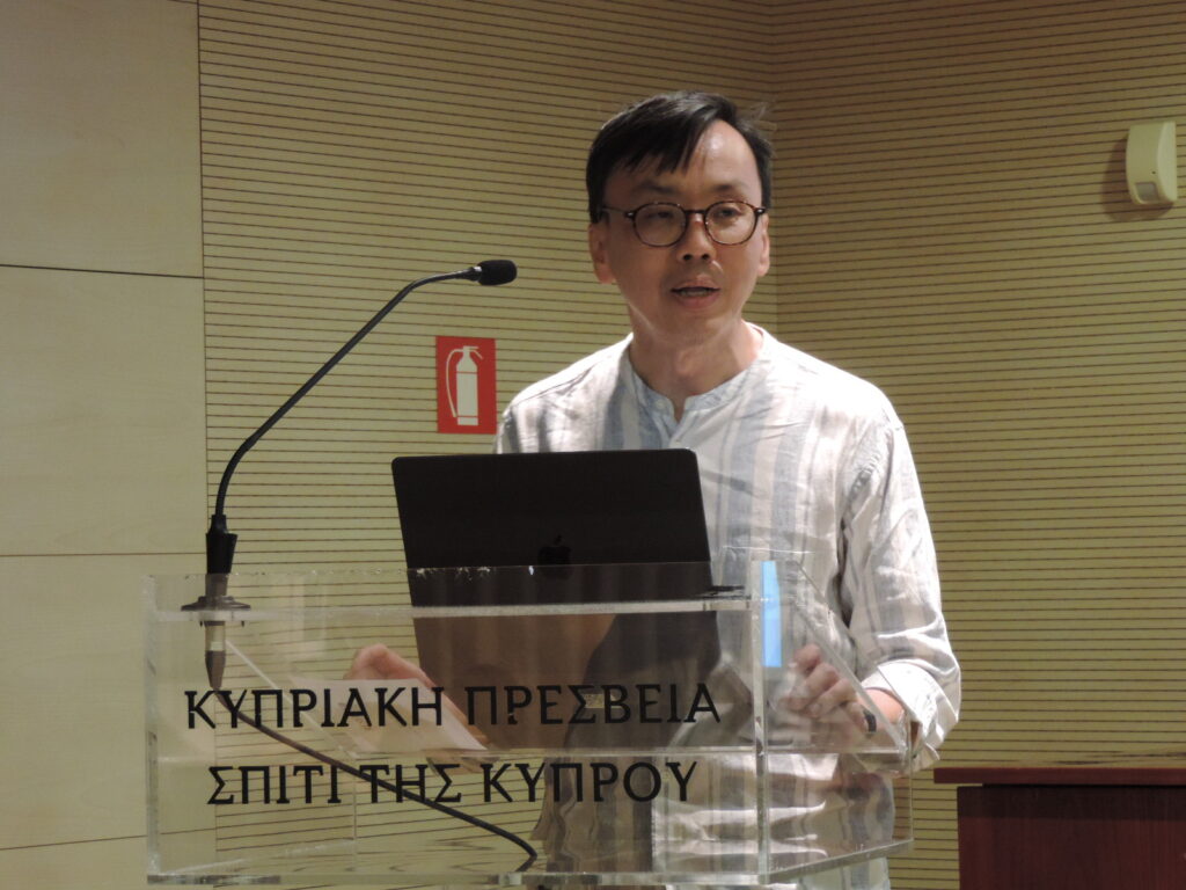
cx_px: 593
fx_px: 4625
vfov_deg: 11.0
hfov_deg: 14.6
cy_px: 445
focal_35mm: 135
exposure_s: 1/25
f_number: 4.3
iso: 800
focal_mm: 24
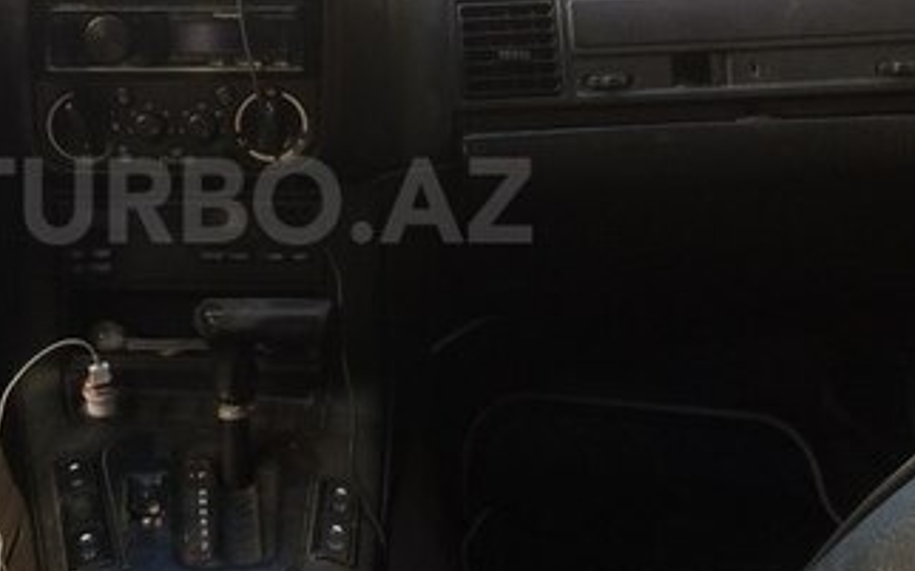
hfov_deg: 32.0
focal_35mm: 63
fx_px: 1570
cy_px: 200
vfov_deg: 20.6
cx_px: 242
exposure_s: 1/33
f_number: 2.2
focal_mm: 4.15
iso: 40
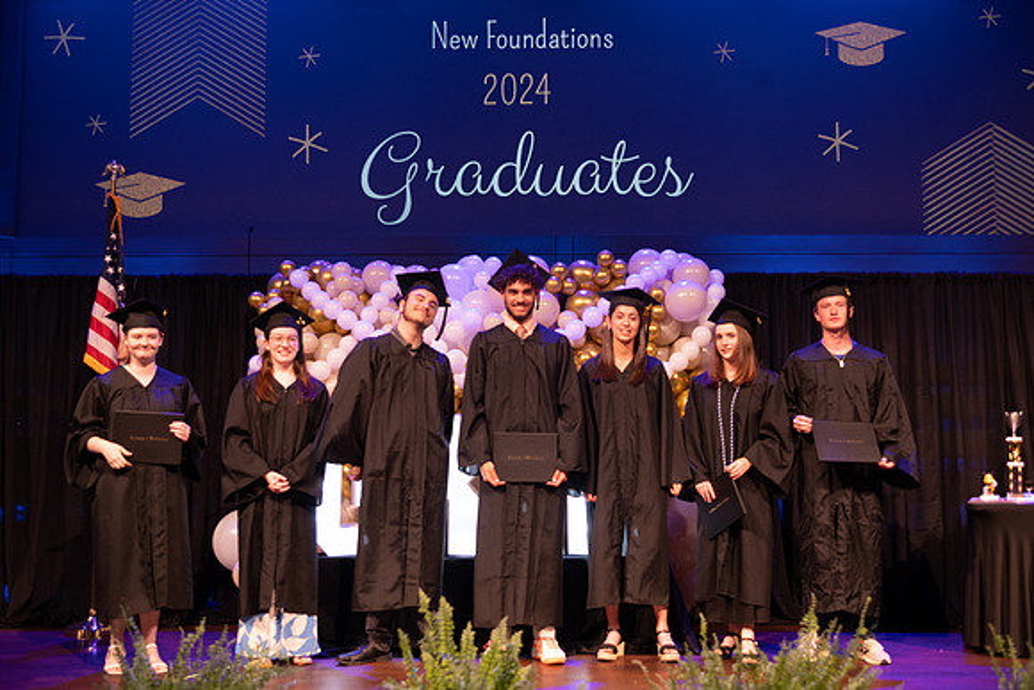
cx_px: 517
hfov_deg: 44.5
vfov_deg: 30.5
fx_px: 1264
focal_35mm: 44
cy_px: 345
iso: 1600
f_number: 4
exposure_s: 1/200
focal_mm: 44
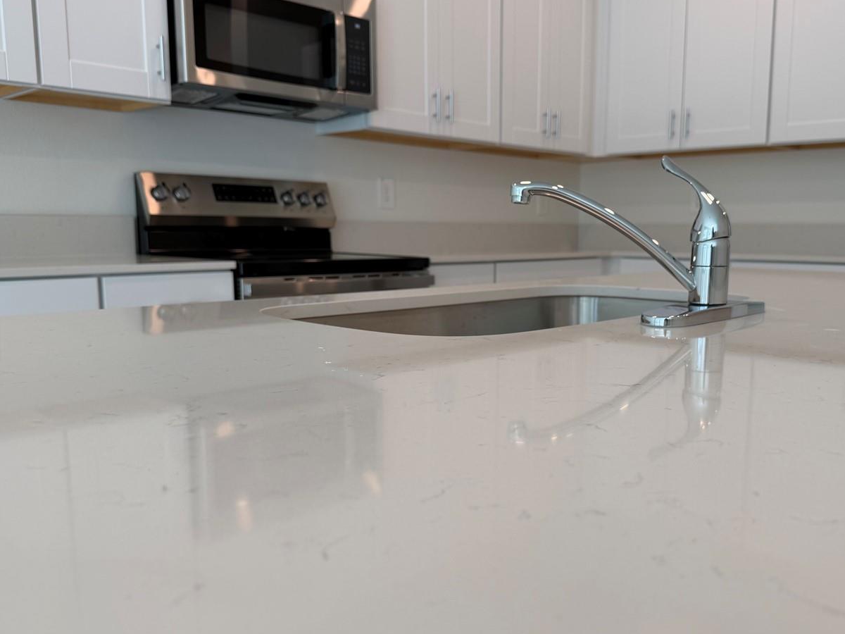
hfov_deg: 56.6
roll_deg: -0.5
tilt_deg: -8.7
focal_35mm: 32
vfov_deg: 44.1
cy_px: 359
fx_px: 781
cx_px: 484
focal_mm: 6.76
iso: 50
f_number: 1.78
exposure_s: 1/122
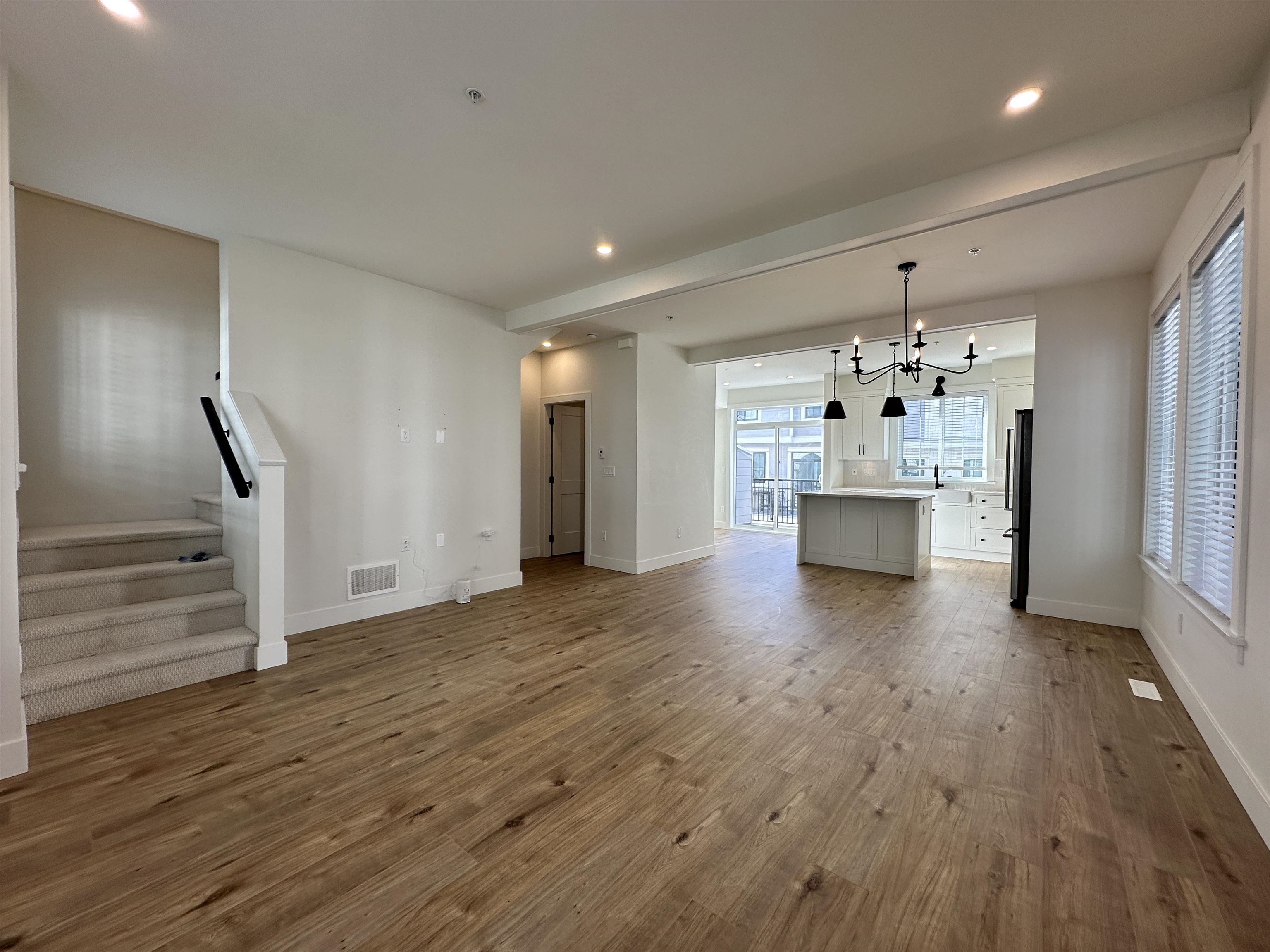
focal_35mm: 14
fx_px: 514
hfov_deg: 102.1
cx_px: 635
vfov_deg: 85.7
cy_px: 476
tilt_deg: -0.8
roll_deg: -0.8
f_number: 2.2
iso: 50
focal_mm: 2.22
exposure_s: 1/120
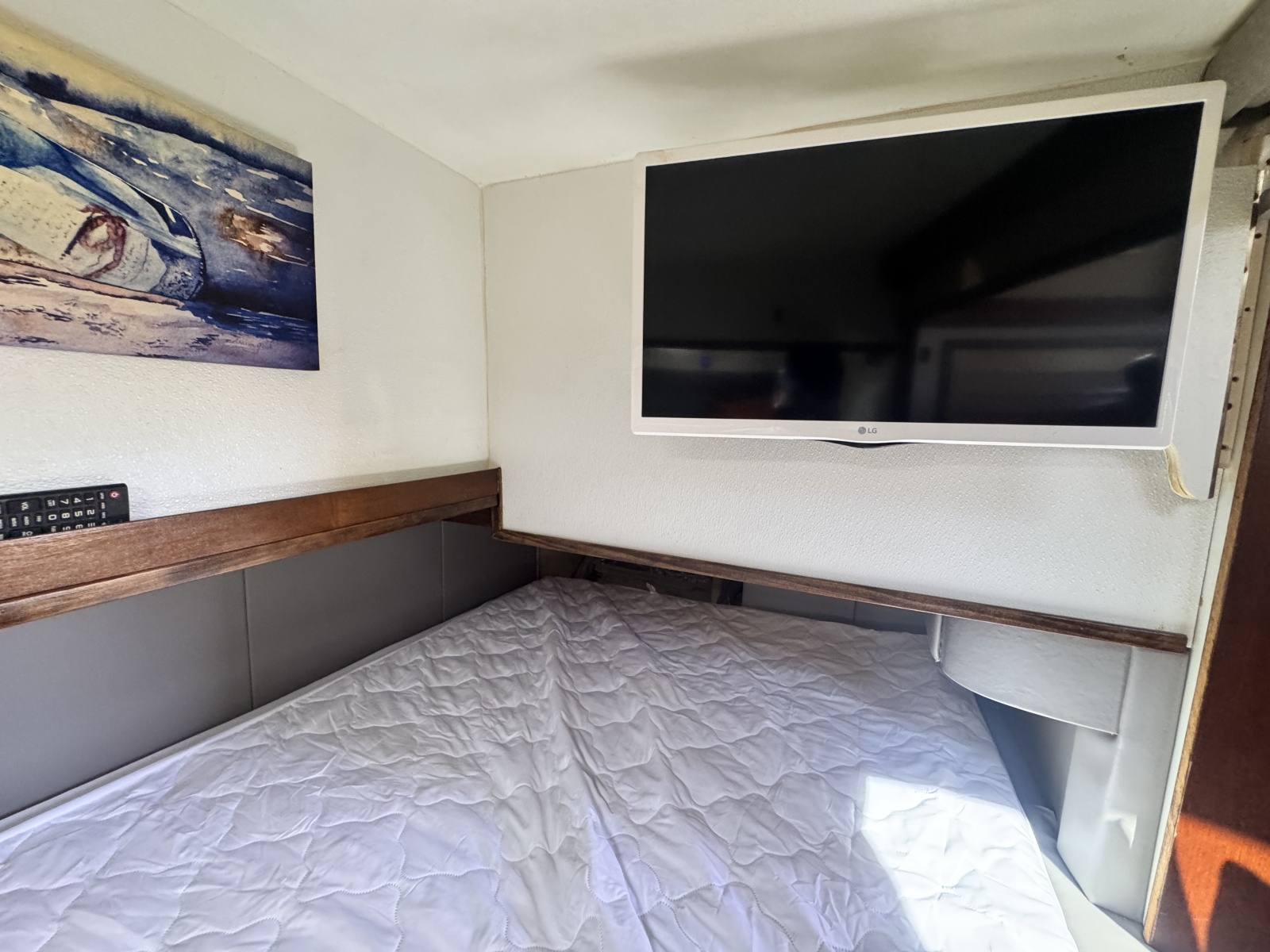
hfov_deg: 102.1
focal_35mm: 14
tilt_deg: -4.9
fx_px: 514
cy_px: 476
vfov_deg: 85.7
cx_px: 635
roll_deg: -0.9
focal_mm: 2.22
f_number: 2.2
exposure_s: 1/69
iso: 320
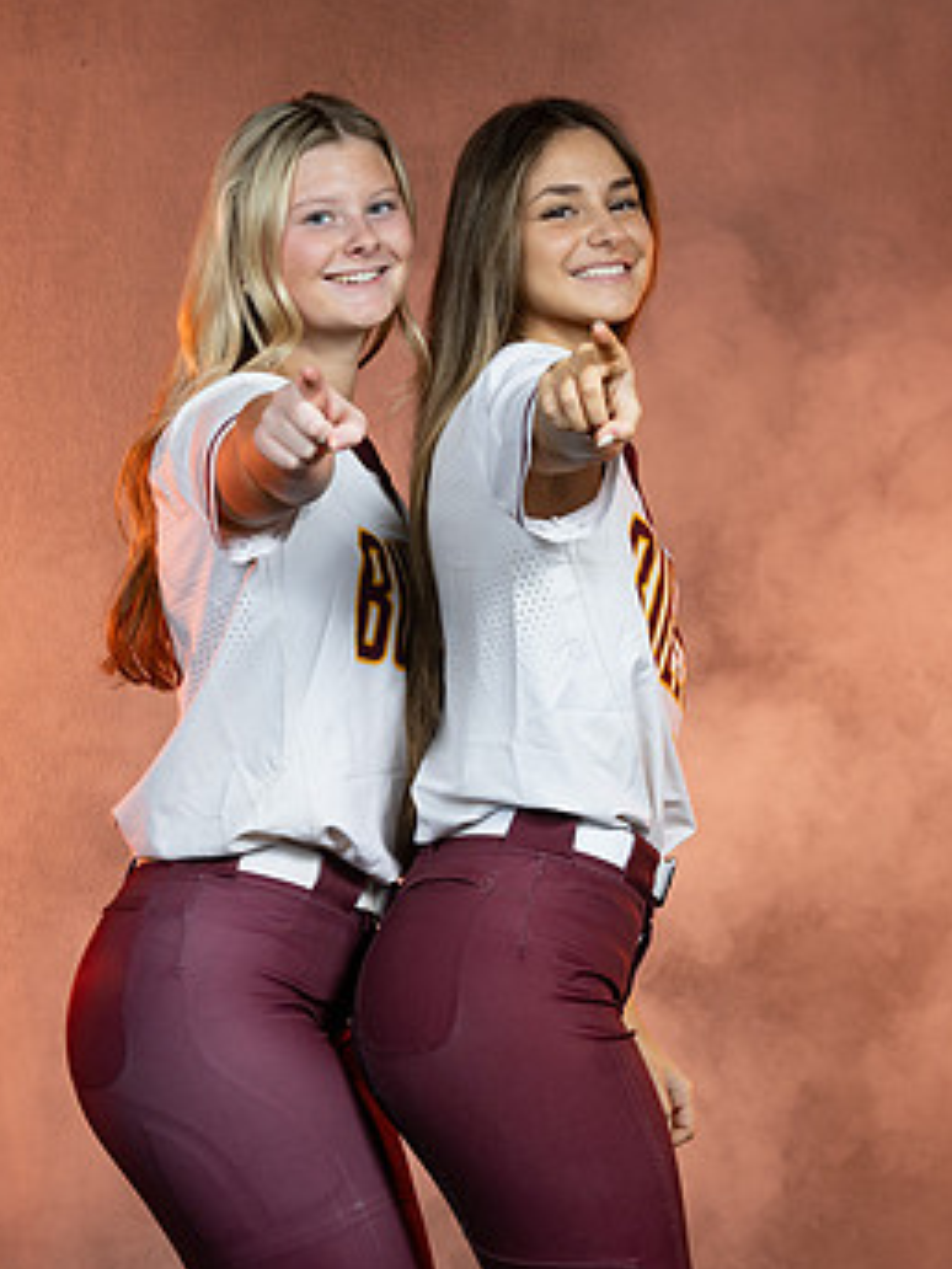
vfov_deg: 13.4
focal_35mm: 147
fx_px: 5390
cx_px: 402
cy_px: 680
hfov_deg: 10.1
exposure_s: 1/160
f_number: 6.3
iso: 125
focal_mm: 70
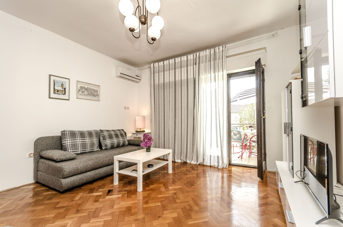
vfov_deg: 77.1
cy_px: 114
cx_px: 172
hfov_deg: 100.5
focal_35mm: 15
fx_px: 143
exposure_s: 1/50
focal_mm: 10
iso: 100
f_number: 8
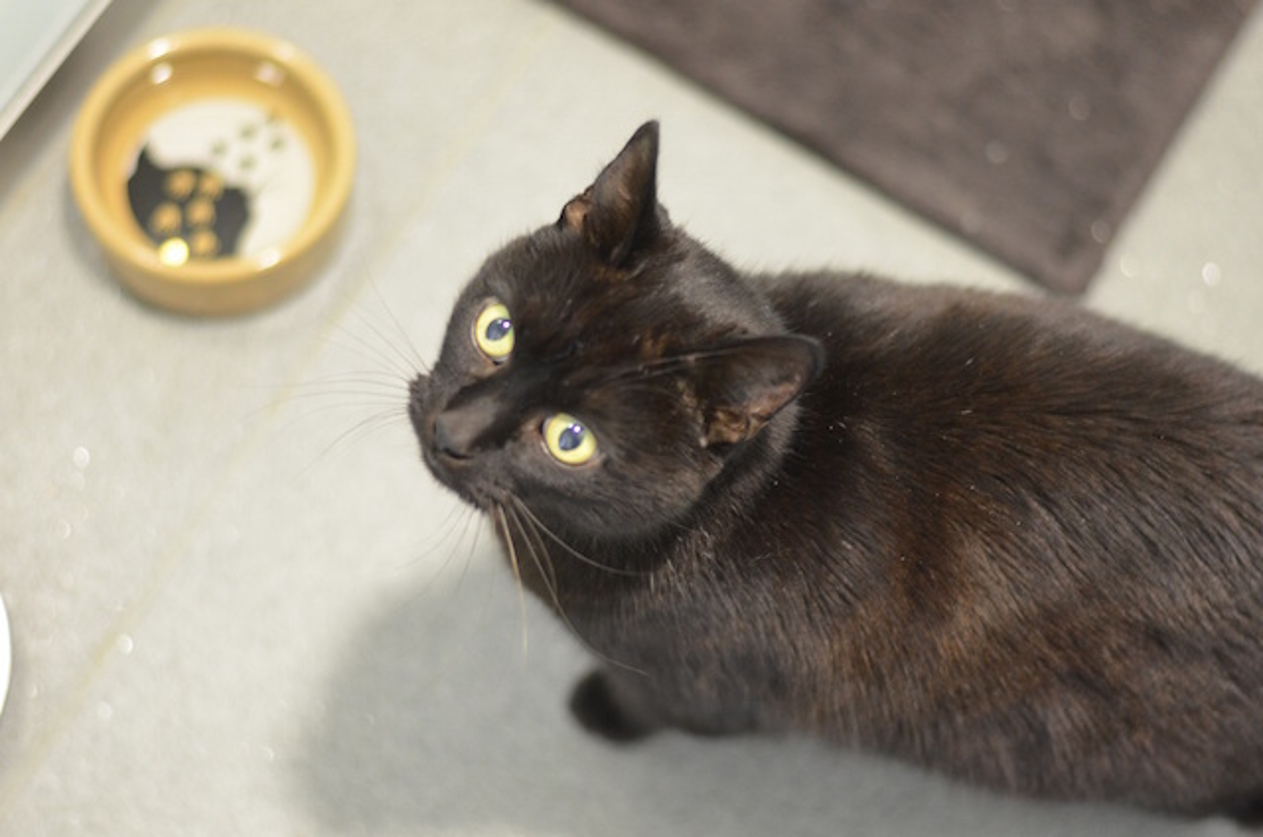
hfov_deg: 27.0
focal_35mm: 75
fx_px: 2626
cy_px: 418
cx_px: 632
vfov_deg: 18.1
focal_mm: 50
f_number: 2
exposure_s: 1/80
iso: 1600
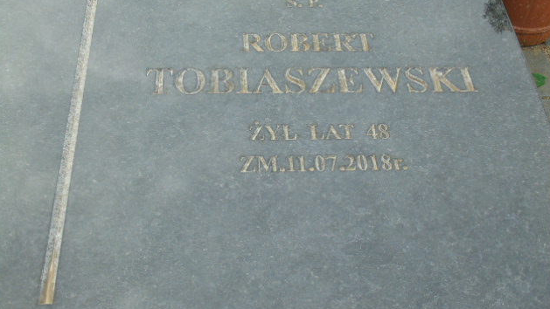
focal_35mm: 51
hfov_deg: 40.6
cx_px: 278
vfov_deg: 23.5
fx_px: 744
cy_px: 144
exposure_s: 1/320
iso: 80
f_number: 4.1
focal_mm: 8.2
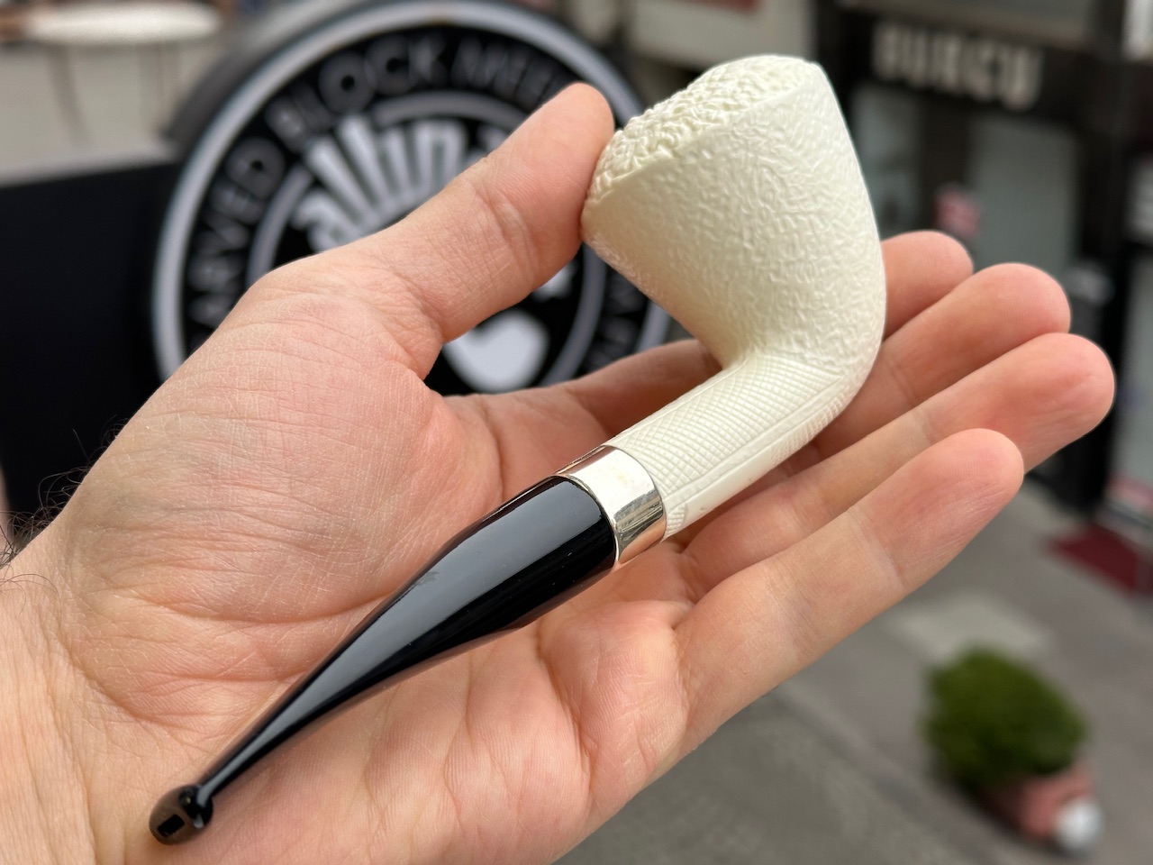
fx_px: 1599
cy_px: 432
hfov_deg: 39.7
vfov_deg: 30.3
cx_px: 576
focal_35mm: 48
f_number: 1.78
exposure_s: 1/202
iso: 50
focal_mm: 6.86
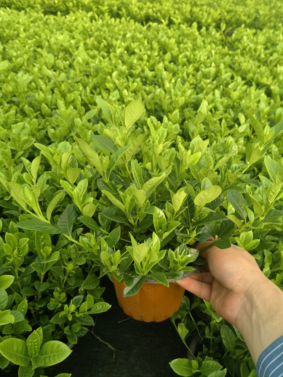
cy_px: 188
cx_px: 142
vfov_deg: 65.3
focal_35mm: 27
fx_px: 294
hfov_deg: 51.3
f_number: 1.8
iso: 160
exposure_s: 1/691
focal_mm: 5.54
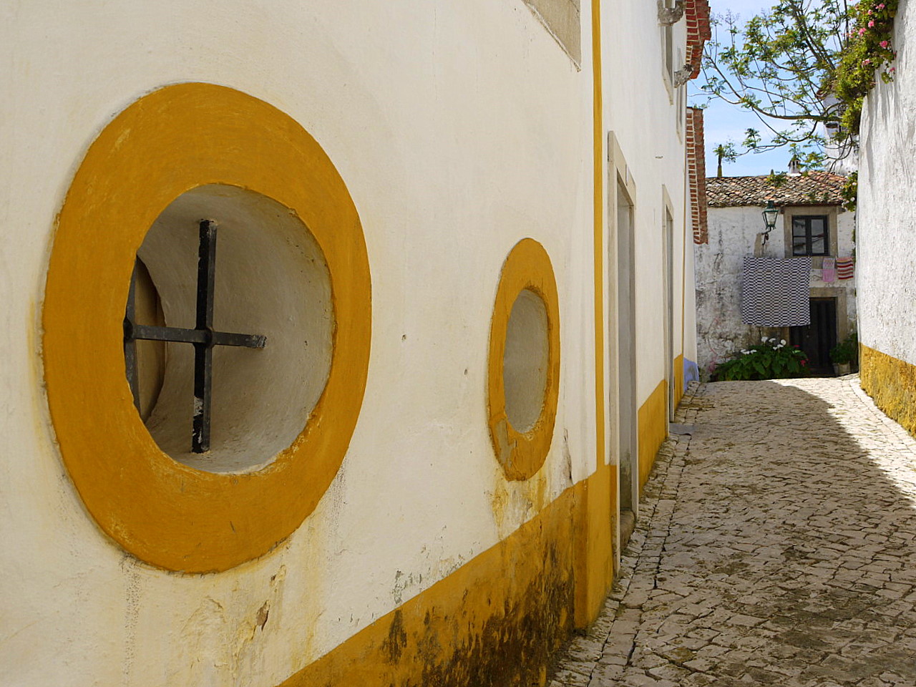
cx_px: 458
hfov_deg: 51.4
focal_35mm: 36
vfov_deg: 39.7
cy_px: 344
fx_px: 953
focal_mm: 18
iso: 100
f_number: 7.1
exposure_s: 1/200
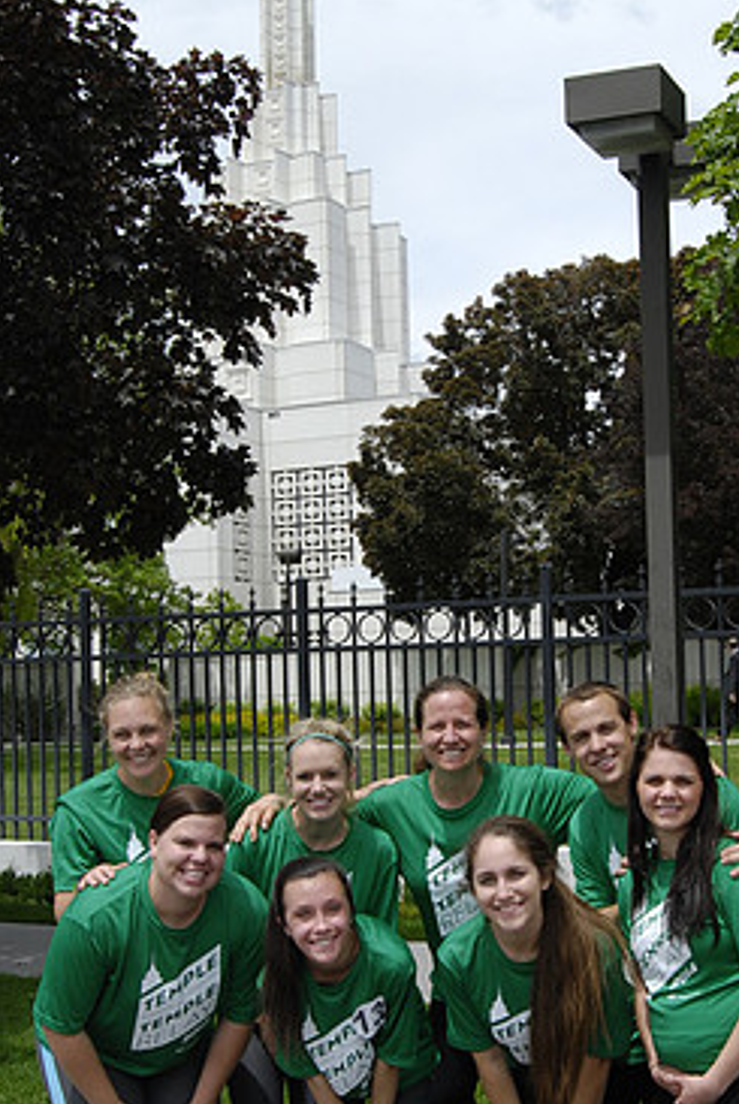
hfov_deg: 23.8
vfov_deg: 34.9
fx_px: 1750
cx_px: 458
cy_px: 655
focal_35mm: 57
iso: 400
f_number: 10
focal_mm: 24
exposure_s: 1/640
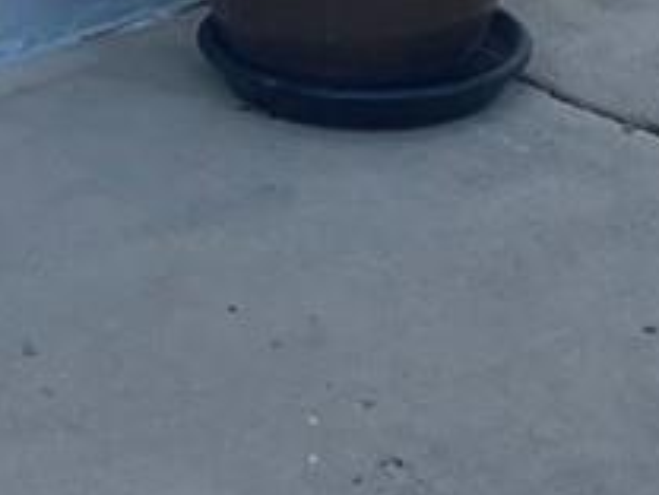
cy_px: -1349
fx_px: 3655
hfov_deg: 10.3
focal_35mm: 192
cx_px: 301
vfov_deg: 6.5
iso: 32
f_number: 1.6
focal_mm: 5.1
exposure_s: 1/1188
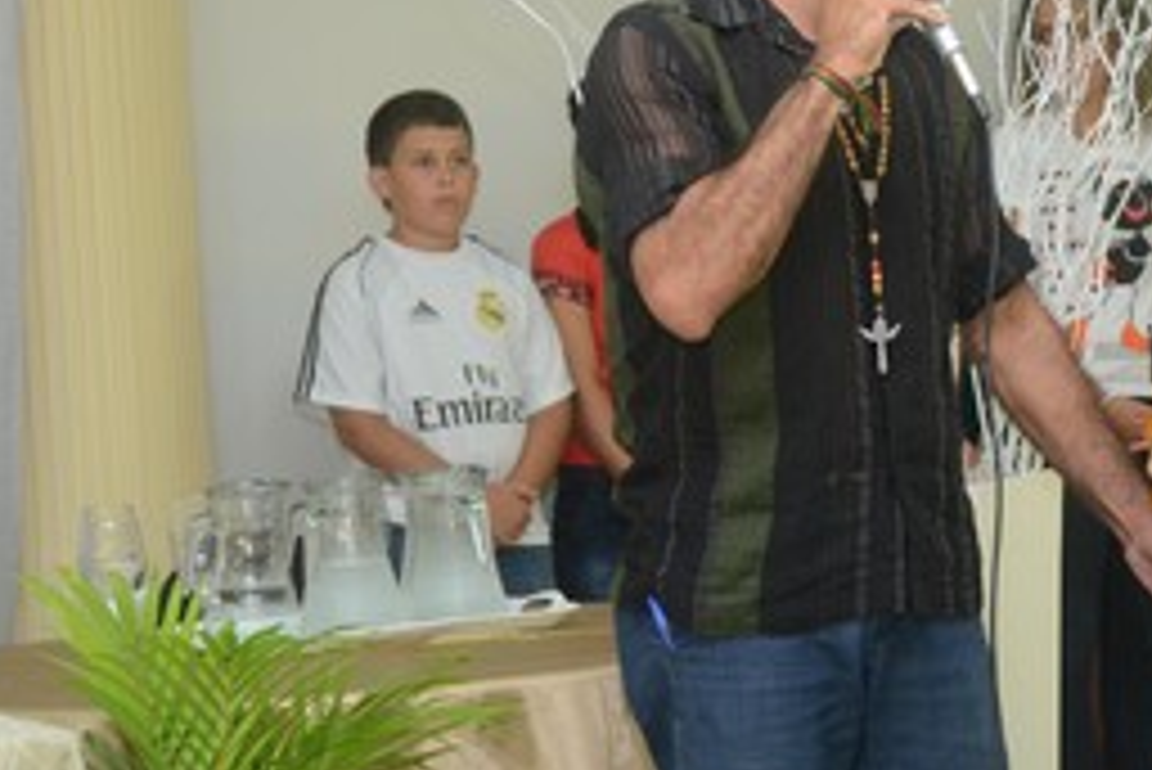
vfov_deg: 11.8
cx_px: 886
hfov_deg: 17.5
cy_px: 203
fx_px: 3714
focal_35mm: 116
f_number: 4.5
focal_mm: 44
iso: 1600
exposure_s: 1/80
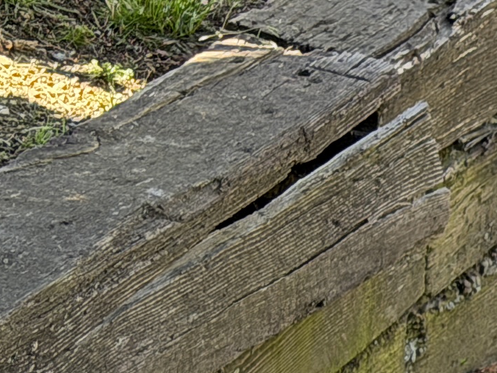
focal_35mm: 271
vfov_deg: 5.3
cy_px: 818
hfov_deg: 6.9
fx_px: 3892
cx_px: 1183
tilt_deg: -24.1
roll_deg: -0.8
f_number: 1.78
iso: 80
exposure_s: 1/343
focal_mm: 6.76
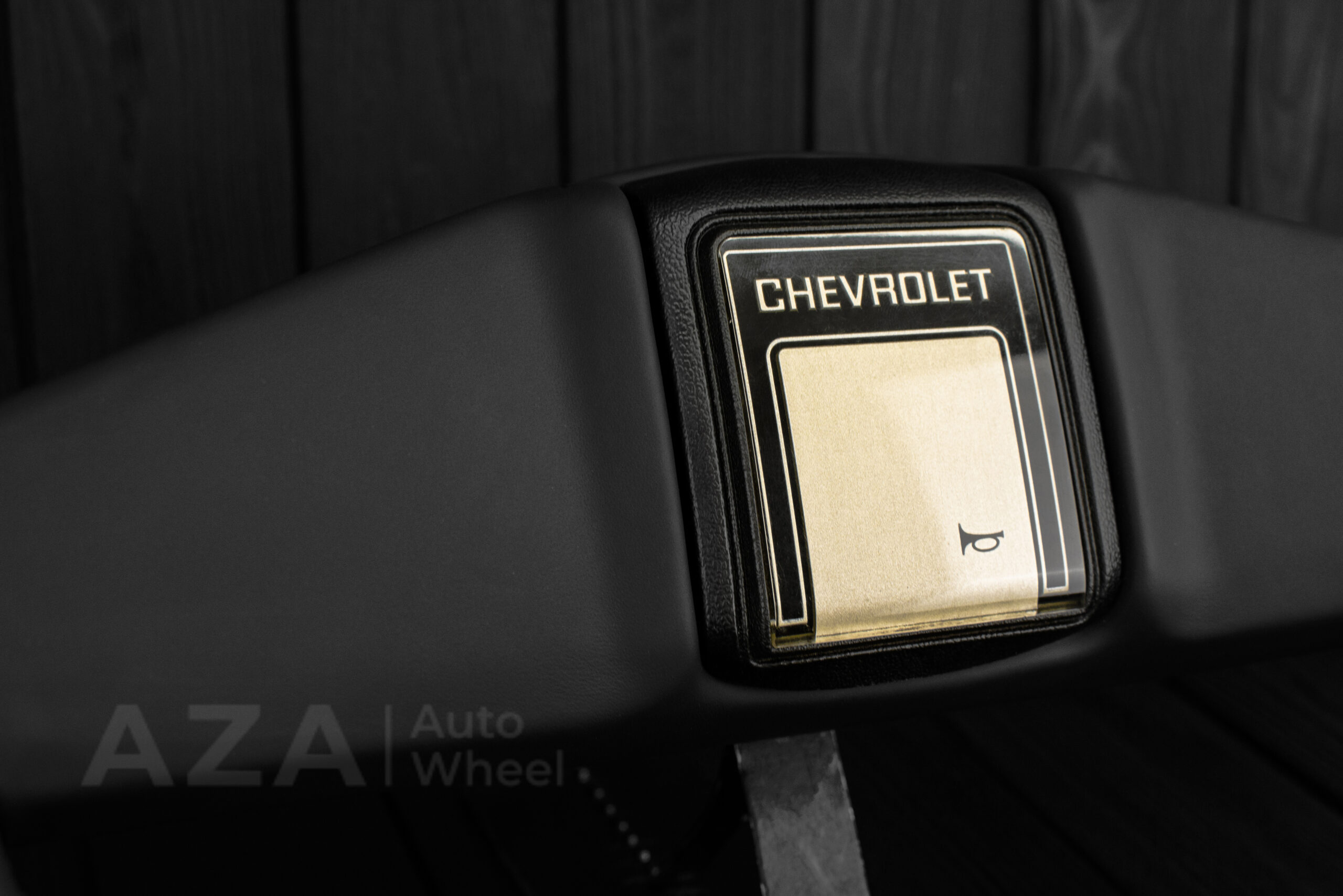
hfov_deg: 37.8
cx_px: 672
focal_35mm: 52
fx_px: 1959
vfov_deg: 25.8
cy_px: 448
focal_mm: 35
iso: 500
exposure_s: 1/100
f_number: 6.3
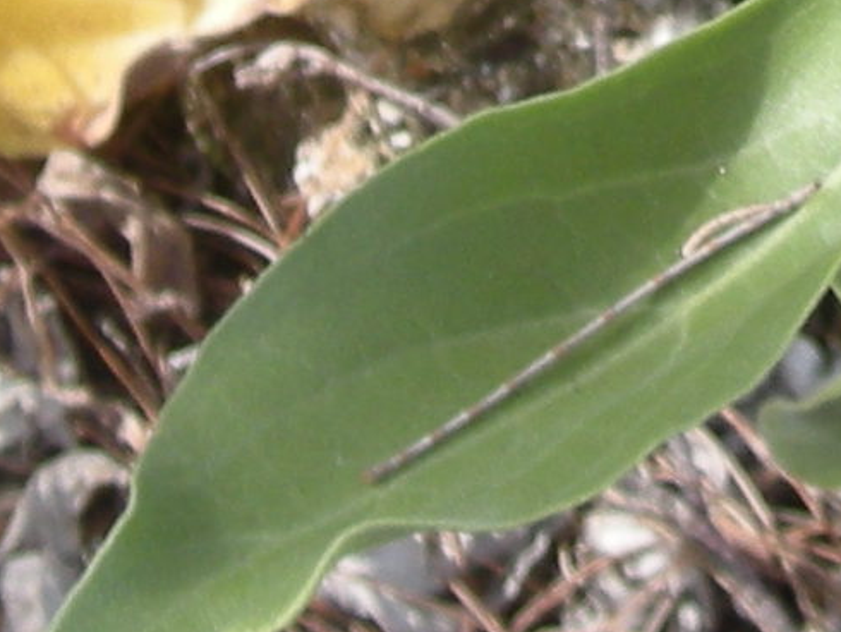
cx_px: 764
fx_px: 5664
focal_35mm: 233
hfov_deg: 8.5
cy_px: -835
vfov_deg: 6.1
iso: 64
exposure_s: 1/232
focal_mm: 5.7
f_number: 2.8
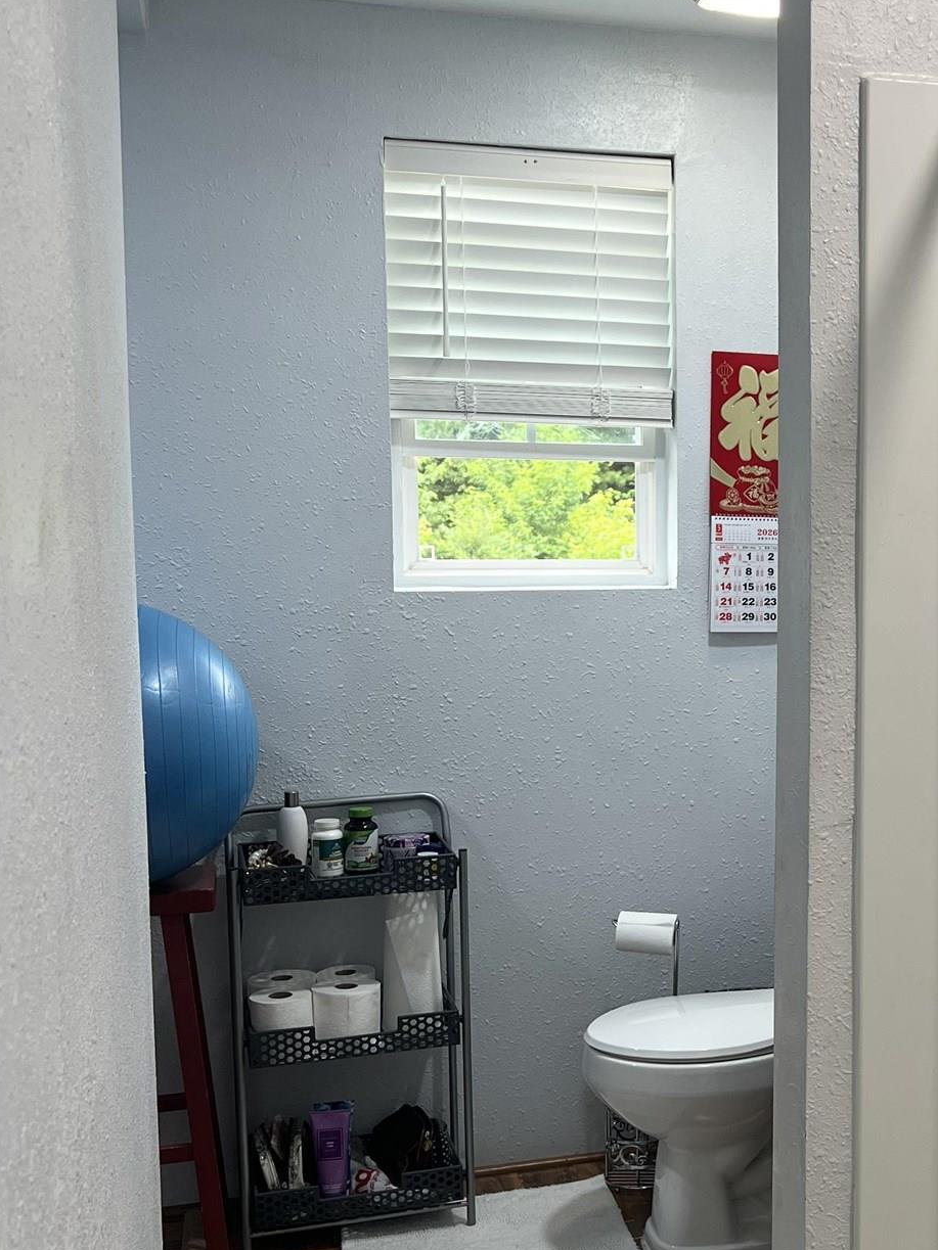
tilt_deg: -5.7
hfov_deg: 28.4
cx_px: 857
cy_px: 699
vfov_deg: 38.9
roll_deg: -1.5
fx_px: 1771
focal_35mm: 49
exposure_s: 1/120
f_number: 1.5
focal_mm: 5.7
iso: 64
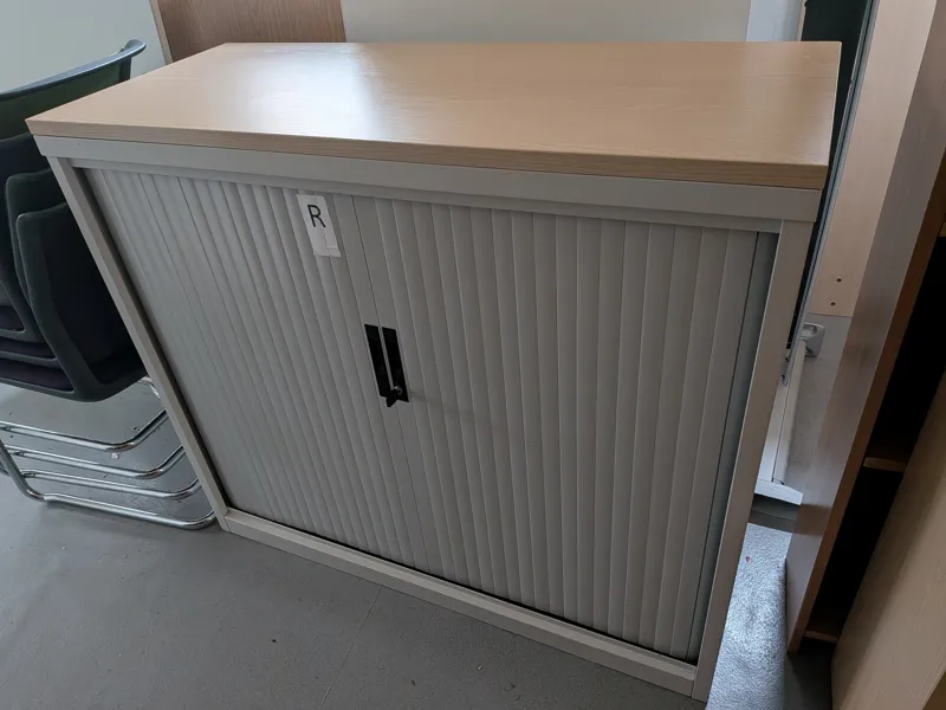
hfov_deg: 71.6
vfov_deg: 56.8
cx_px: 473
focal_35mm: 24
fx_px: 656
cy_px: 355
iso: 403
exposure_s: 1/16.7
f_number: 1.7
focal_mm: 4.53
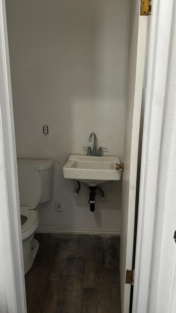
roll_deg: +0.0
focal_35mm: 27
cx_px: 92
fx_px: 224
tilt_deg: -14.3
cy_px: 152
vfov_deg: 69.9
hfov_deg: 42.9
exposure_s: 1/60
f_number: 1.78
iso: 125
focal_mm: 6.76
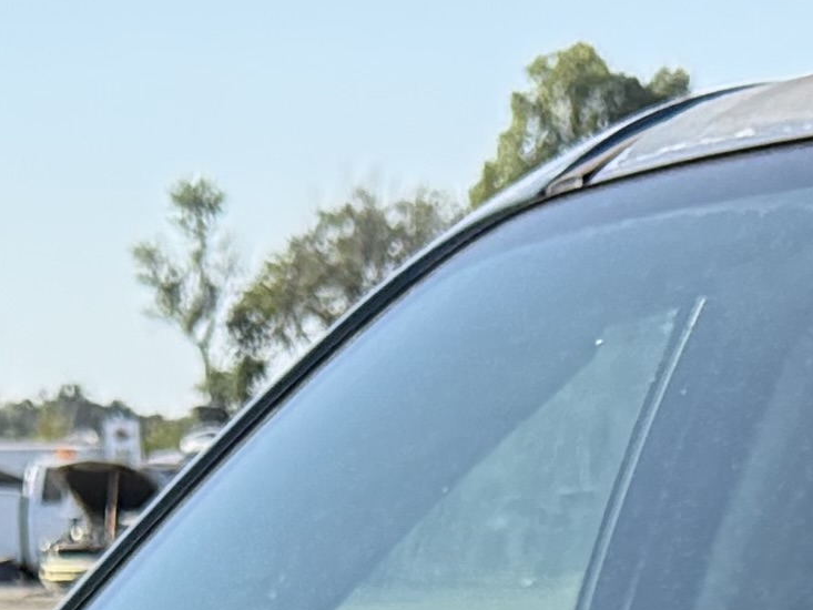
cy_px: 2369
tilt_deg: -21.9
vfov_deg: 6.5
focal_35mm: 187
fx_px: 4393
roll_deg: +1.3
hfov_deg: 10.4
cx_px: 1000
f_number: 1.78
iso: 100
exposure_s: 1/2370
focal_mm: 6.76
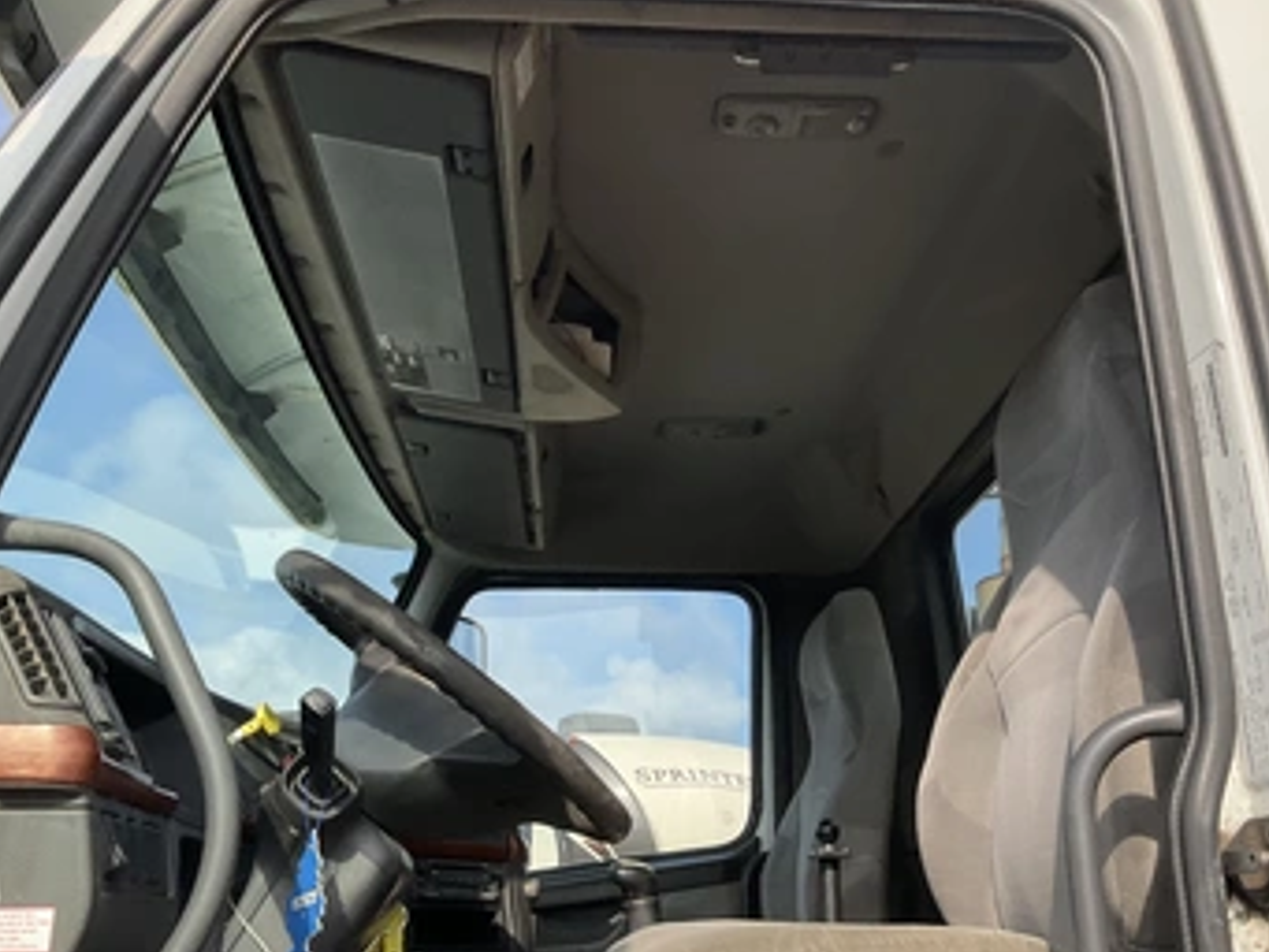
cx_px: 741
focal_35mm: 34
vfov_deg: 41.8
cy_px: 480
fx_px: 1247
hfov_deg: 53.7
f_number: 1.8
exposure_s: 1/1377
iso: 25
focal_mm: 3
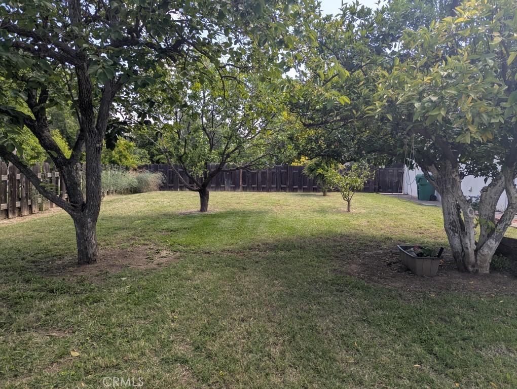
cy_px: 194
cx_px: 258
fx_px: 359
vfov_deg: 56.9
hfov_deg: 71.5
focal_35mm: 24
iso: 41
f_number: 1.85
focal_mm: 6.81
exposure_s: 1/566
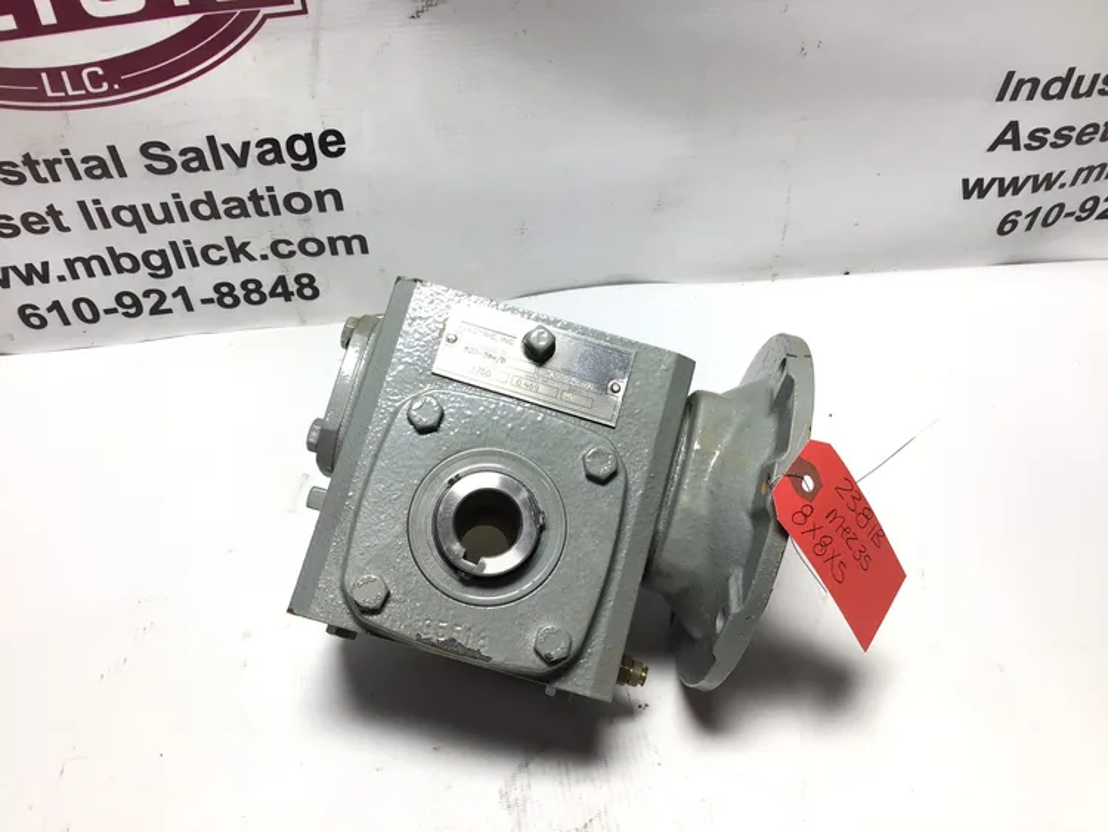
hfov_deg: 58.3
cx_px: 554
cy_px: 416
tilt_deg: -46.3
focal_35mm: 31
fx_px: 993
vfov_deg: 45.5
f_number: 2.4
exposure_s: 1/126
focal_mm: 3.3
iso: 25
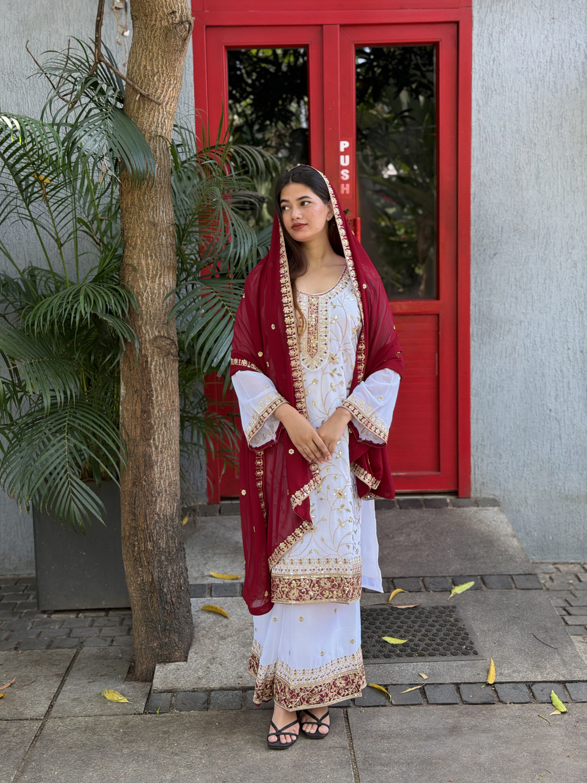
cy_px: 392
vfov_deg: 39.7
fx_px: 1085
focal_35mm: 48
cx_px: 294
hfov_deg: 30.3
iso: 80
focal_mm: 6.76
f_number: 1.78
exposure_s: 1/147
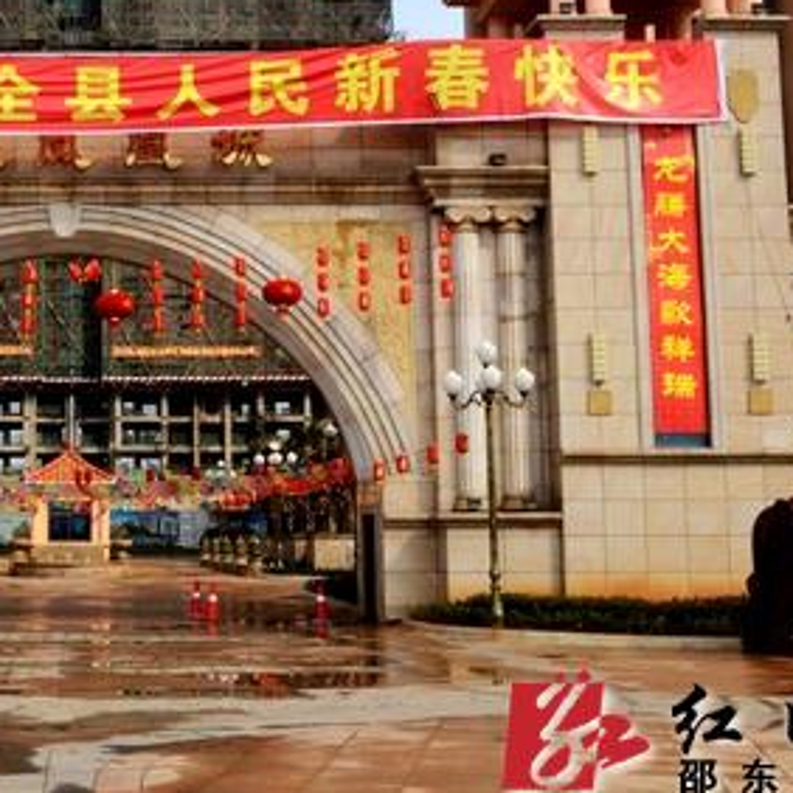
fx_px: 1685
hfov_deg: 25.5
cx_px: 53
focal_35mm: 65
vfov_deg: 26.4
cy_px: 297
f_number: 18
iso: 1600
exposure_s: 1/640
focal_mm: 24
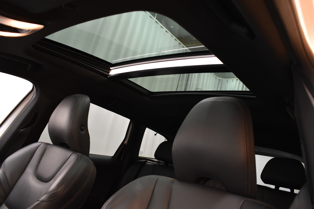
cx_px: 157
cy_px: 104
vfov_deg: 47.9
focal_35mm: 27
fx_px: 235
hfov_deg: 67.4
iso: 1600
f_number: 3.5
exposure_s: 1/30
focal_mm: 18
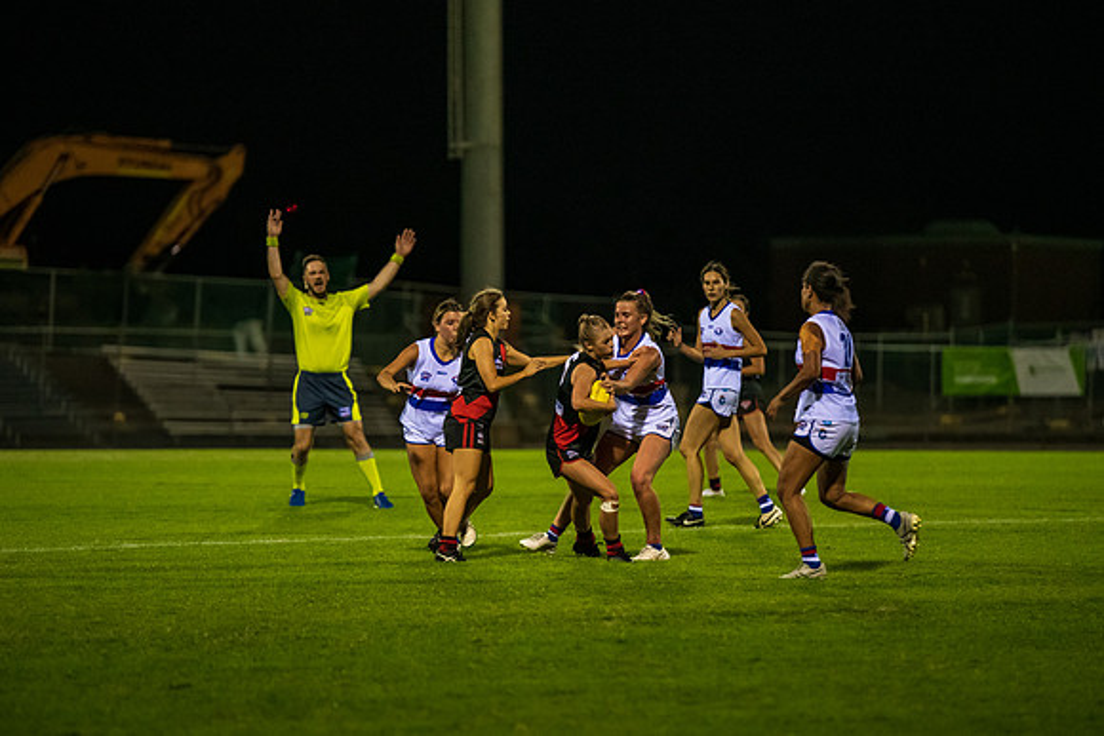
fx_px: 7412
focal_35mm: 242
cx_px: 576
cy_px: 374
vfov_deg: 5.7
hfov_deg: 8.5
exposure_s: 1/640
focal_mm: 200
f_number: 2.8
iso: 3200
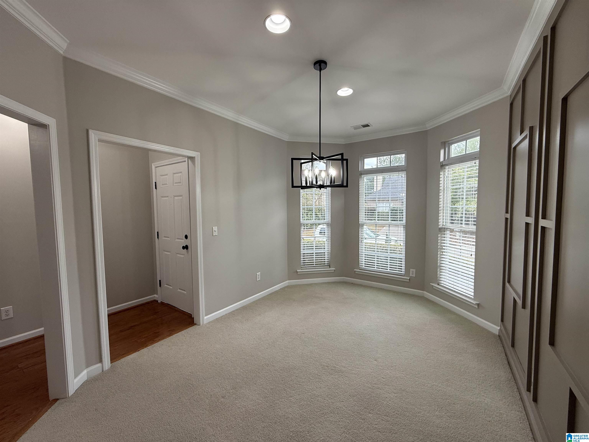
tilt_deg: -2.5
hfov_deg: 102.1
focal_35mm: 14
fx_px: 238
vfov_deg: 85.7
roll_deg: -0.1
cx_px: 294
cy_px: 221
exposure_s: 1/120
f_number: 2.2
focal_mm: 2.22
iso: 80
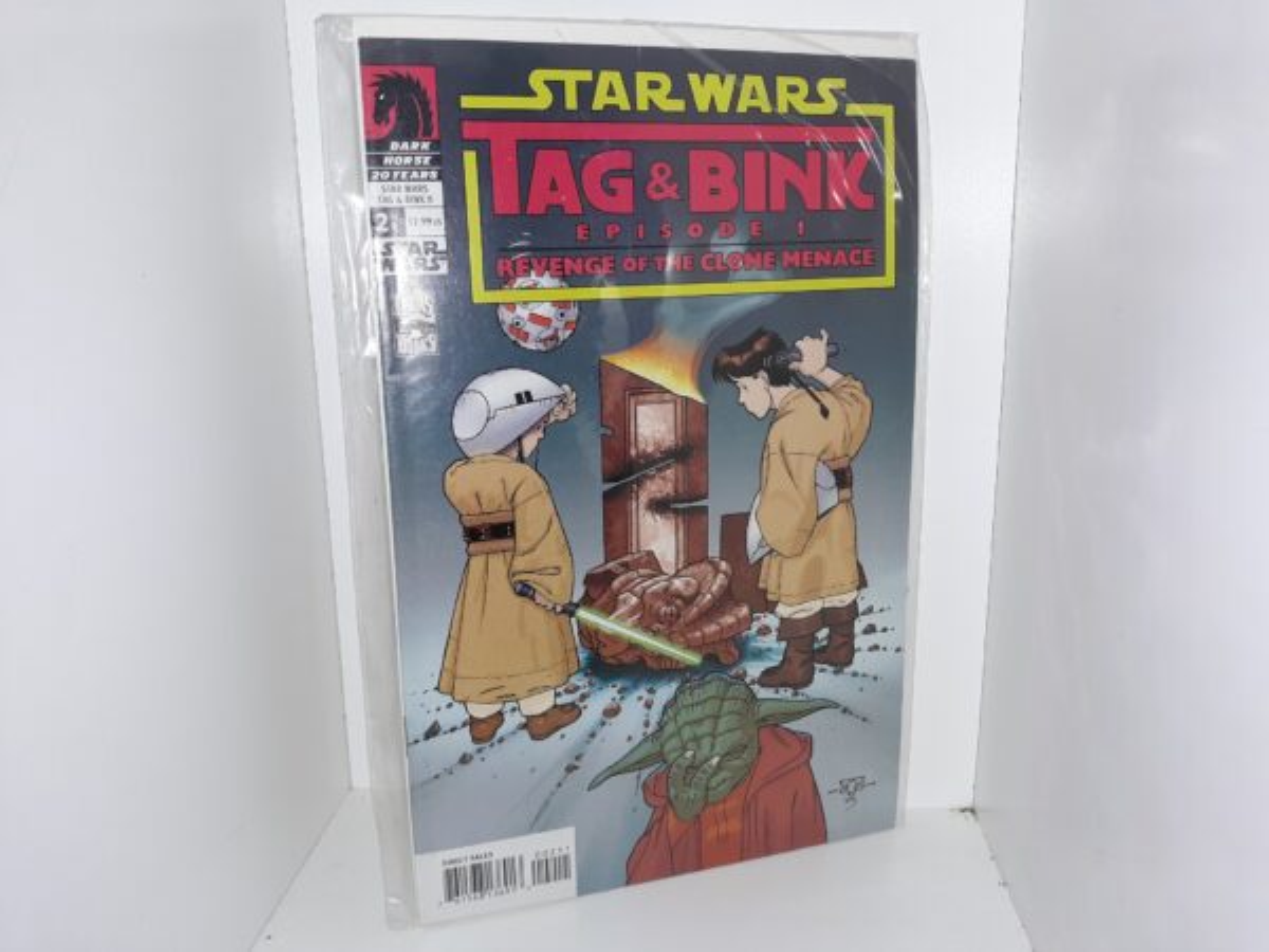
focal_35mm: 28
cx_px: 634
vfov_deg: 49.7
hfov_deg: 63.4
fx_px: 1026
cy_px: 476
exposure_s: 1/112
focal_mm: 3.7
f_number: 1.7
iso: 40
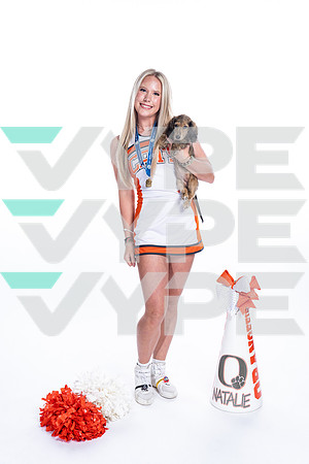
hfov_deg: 28.6
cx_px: 154
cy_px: 232
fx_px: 605
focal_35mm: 47
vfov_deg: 41.9
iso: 400
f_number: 5.6
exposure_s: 1/250
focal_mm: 47
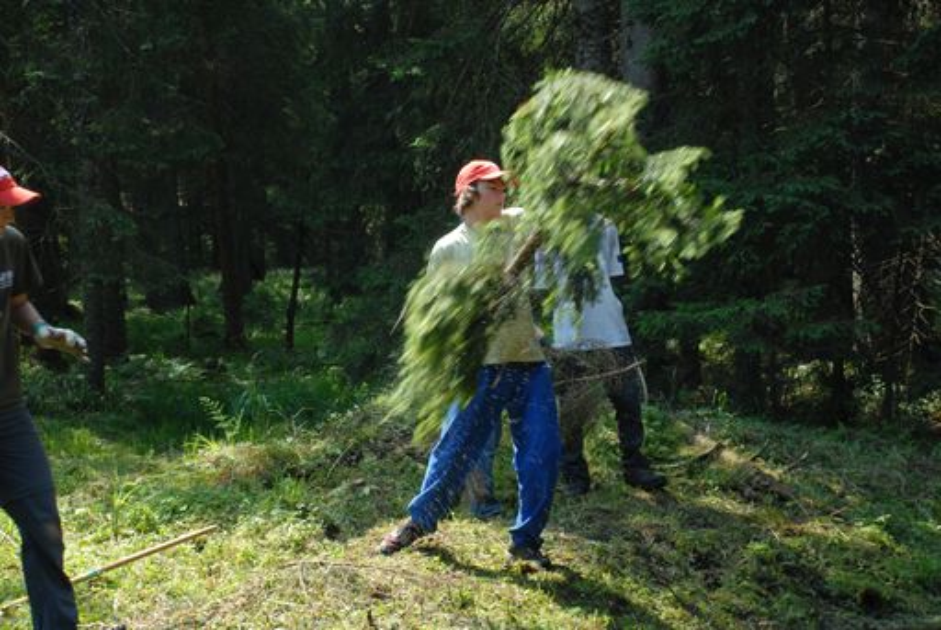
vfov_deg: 19.0
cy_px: 315
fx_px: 1885
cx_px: 470
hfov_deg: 28.0
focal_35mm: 72
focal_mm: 48
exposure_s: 1/125
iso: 200
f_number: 5.6
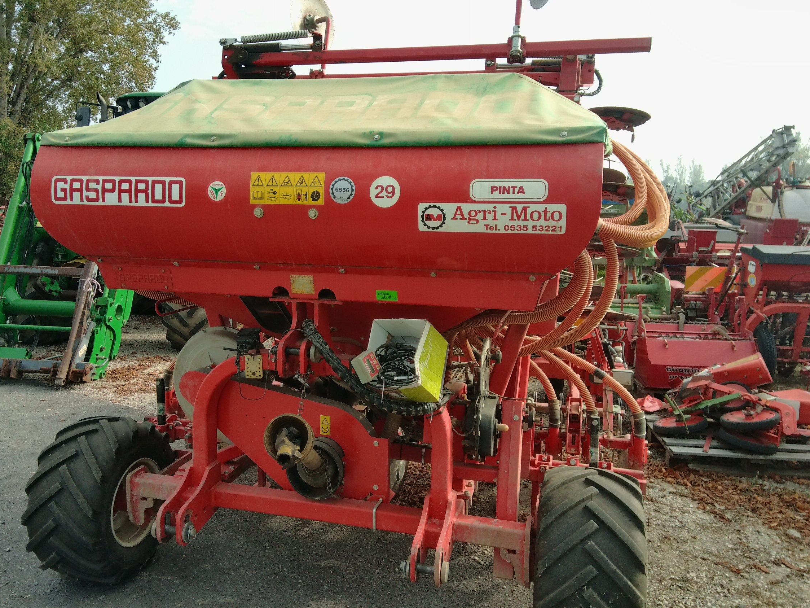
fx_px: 702
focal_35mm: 30
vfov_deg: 46.8
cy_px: 296
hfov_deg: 59.9
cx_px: 371
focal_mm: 3
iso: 100
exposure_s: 1/464
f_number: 2
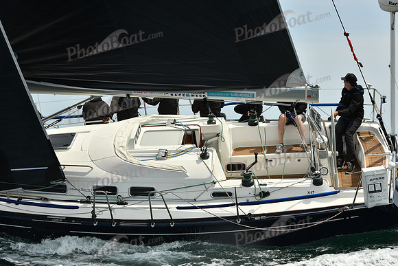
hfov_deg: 28.8
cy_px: 133
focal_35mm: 70
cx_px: 199
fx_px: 774
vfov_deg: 19.5
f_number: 9
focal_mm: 70
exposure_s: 1/1250
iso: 320
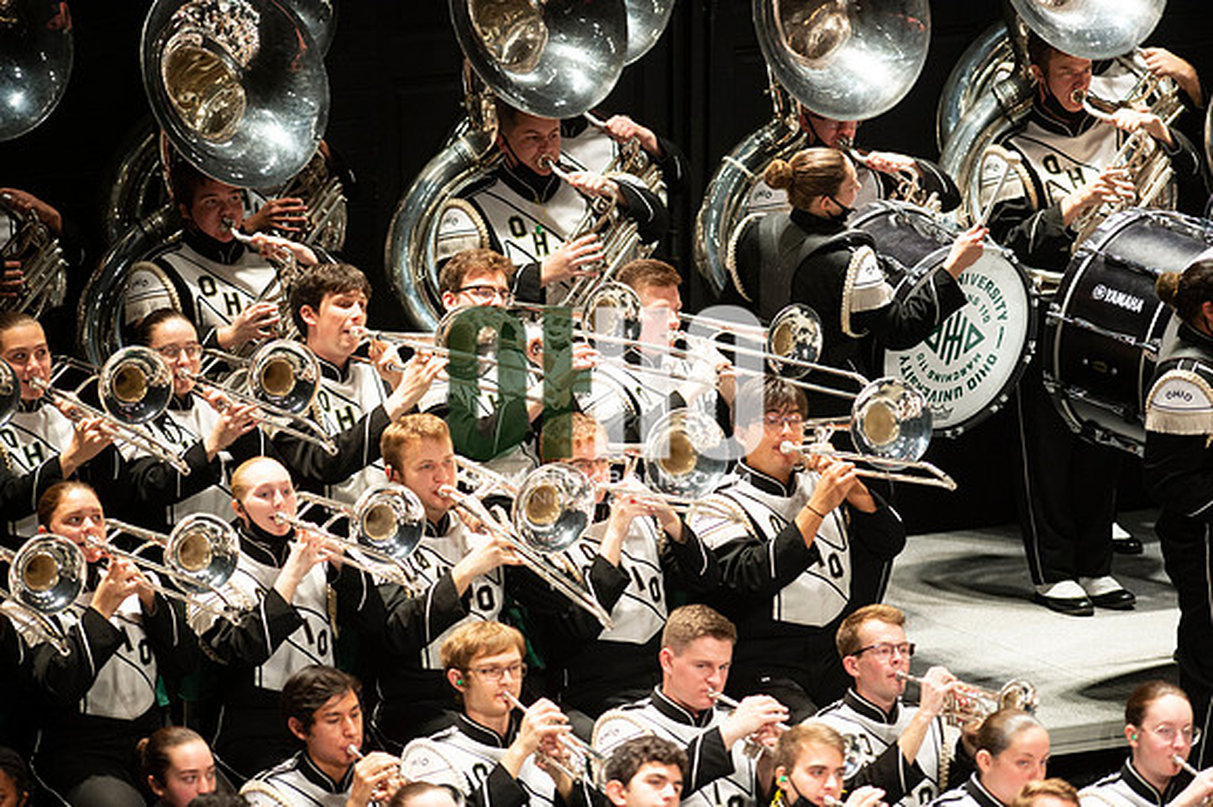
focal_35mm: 300
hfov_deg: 6.9
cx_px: 606
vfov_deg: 4.6
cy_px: 404
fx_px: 10102
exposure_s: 1/500
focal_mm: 300
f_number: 2.8
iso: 3200
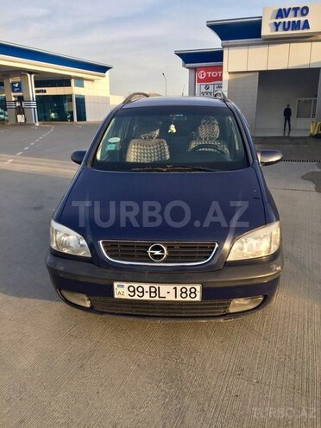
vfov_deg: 61.7
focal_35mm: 29
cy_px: 214
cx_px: 160
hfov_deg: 48.2
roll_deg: +0.4
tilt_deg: -13.2
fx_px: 359
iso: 32
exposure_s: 1/476
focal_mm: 4.15
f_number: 2.2
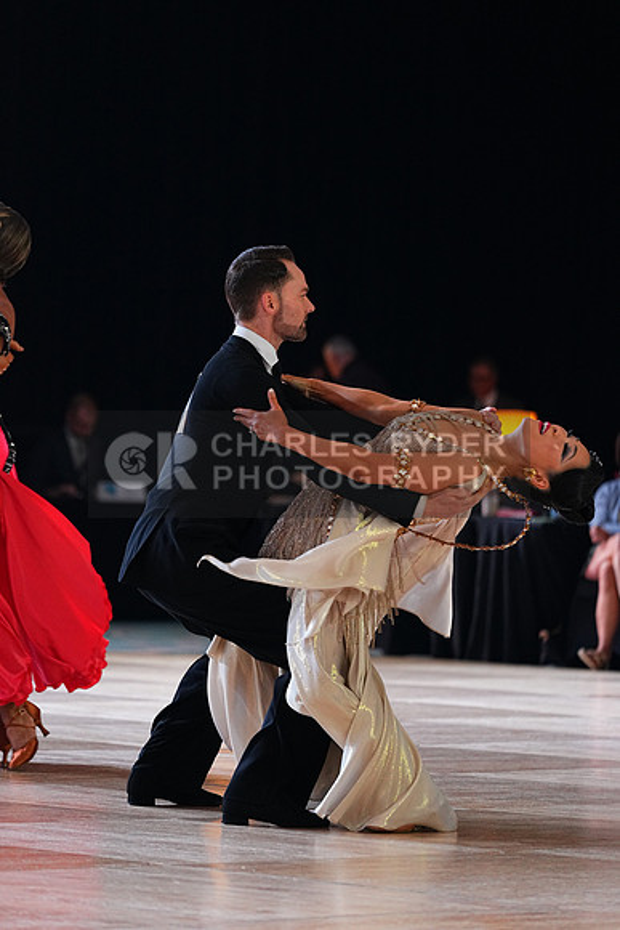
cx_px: 310
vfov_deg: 10.3
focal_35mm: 200
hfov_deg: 6.9
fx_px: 5163
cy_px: 465
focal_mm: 200
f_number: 4
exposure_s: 1/400
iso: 2500
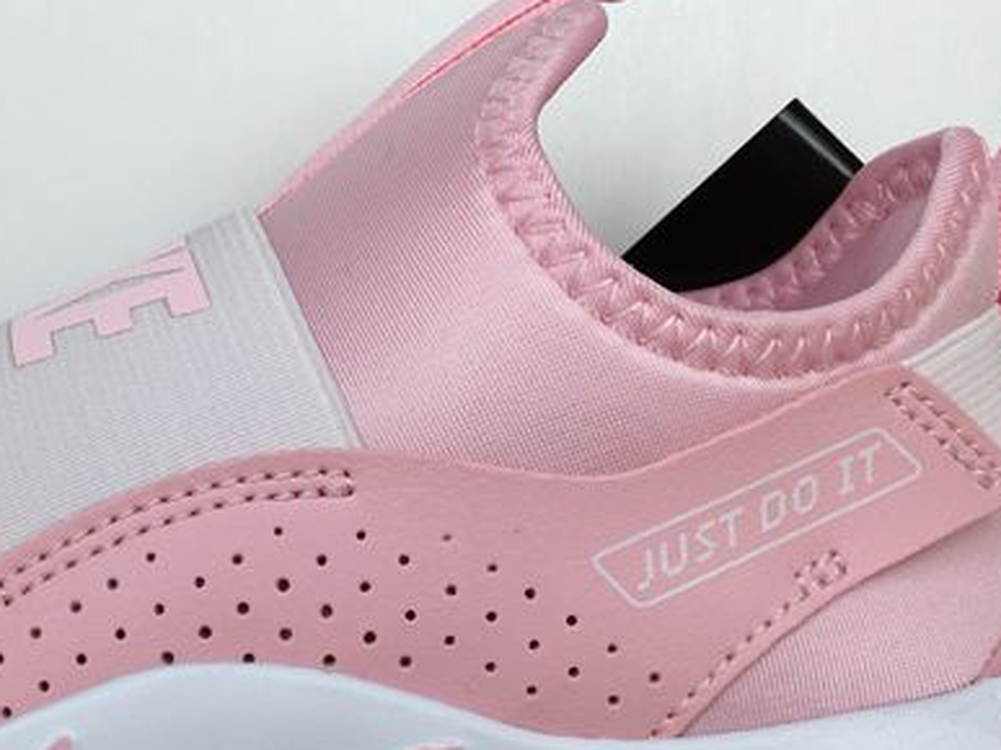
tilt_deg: -8.5
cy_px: 543
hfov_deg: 31.4
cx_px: 212
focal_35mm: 60
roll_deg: +0.4
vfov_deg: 24.2
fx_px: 1734
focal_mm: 4.15
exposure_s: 1/196
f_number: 2.2
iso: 25
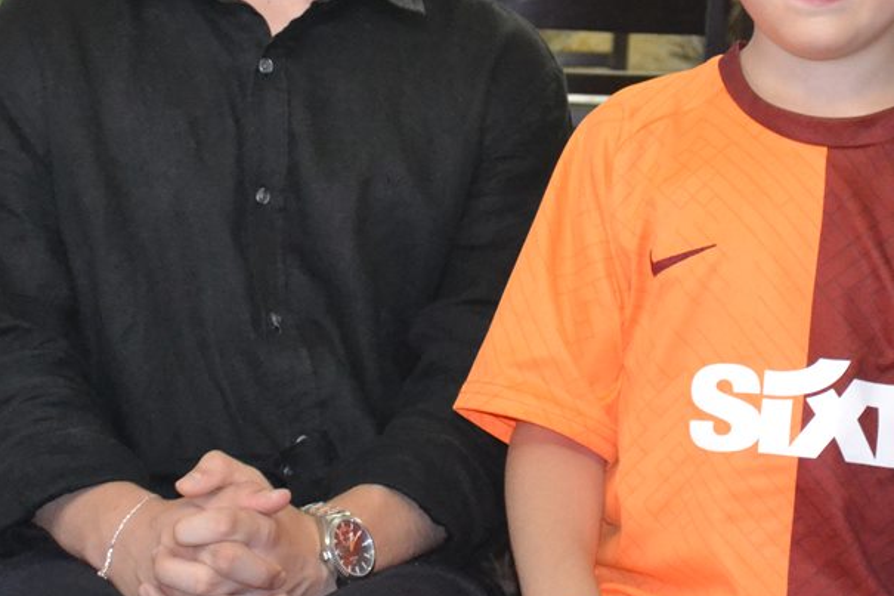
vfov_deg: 9.1
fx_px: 3699
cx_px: 556
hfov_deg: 13.8
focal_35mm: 149
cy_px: -64
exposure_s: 1/60
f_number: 5.3
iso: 3200
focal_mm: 44
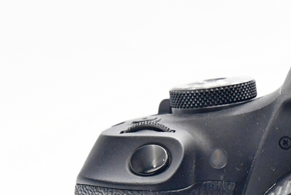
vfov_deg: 4.7
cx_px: 346
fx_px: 2337
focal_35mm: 289
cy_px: 219
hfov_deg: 7.1
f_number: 8
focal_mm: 56
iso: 1600
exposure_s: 1/160
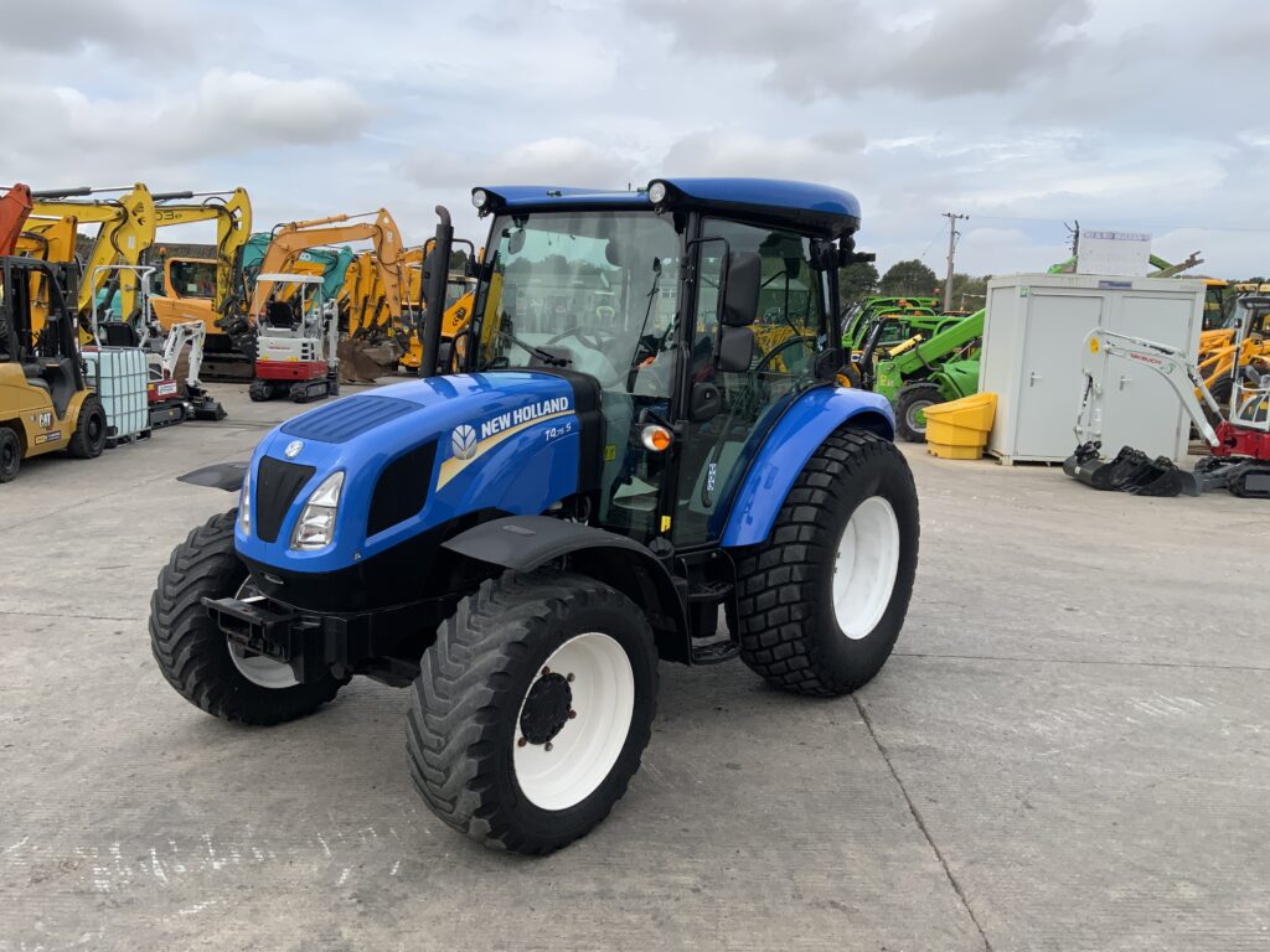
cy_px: 476
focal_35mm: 29
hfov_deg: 61.7
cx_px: 635
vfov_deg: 48.2
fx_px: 1064
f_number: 1.8
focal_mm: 3
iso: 16
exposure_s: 1/1675
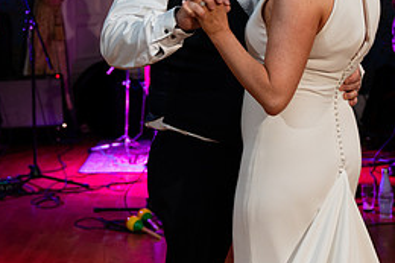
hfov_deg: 23.4
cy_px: 30
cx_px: 240
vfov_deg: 15.5
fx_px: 954
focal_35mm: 87
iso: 1250
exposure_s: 1/160
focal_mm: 39
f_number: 2.8
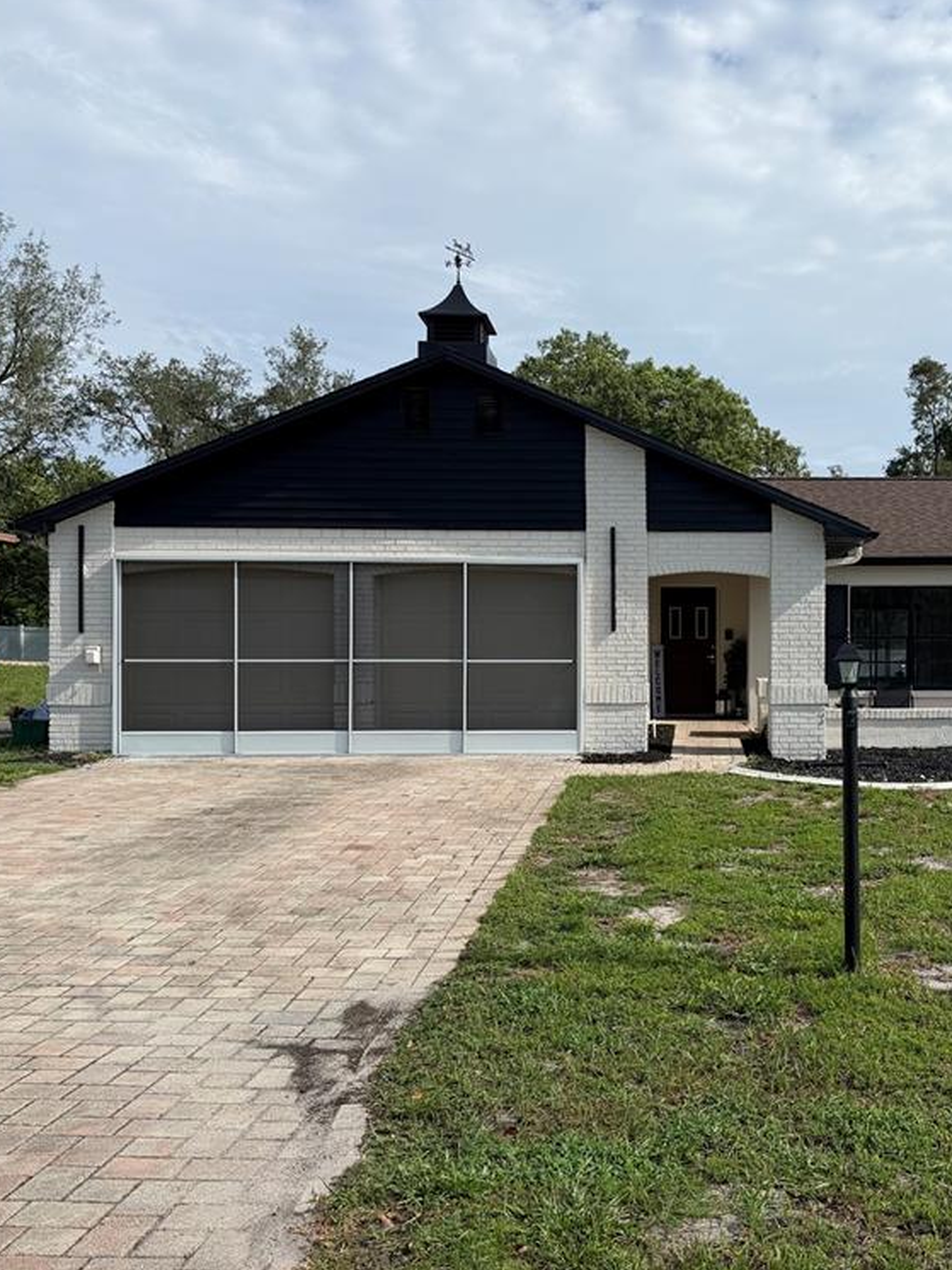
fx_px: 1210
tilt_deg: -0.1
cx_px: 715
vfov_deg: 55.3
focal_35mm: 33
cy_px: 644
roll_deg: +0.2
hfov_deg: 41.7
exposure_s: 1/6173
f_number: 1.78
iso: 80
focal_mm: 6.76
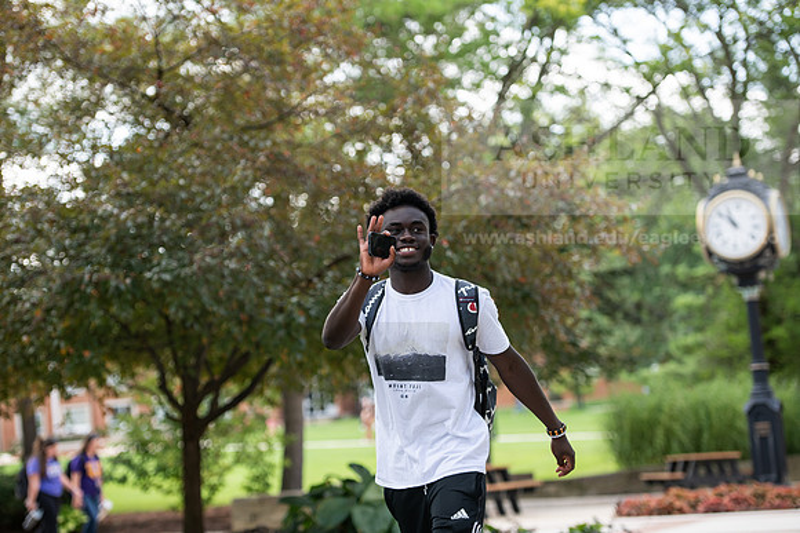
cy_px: 266
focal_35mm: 95
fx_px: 2112
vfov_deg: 14.4
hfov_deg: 21.5
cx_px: 400
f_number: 3.2
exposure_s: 1/320
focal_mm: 95
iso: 160
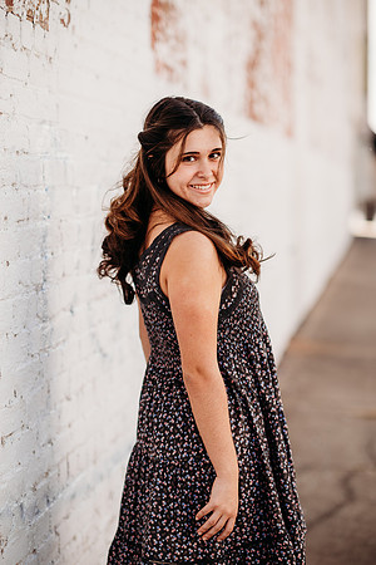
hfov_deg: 16.1
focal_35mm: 85
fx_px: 1332
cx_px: 188
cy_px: 282
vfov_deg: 23.9
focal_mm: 85
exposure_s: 1/800
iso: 100
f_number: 2.2
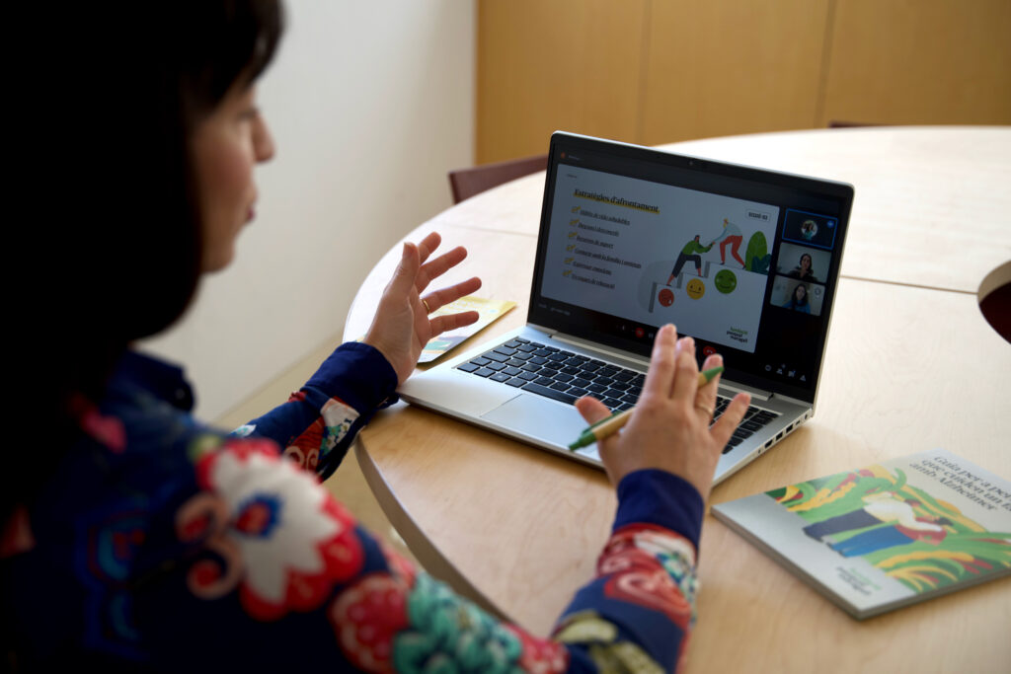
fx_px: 1292
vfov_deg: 29.3
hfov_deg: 42.7
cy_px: 337
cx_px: 506
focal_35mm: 46
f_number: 2.8
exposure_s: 1/160
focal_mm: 46
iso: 200
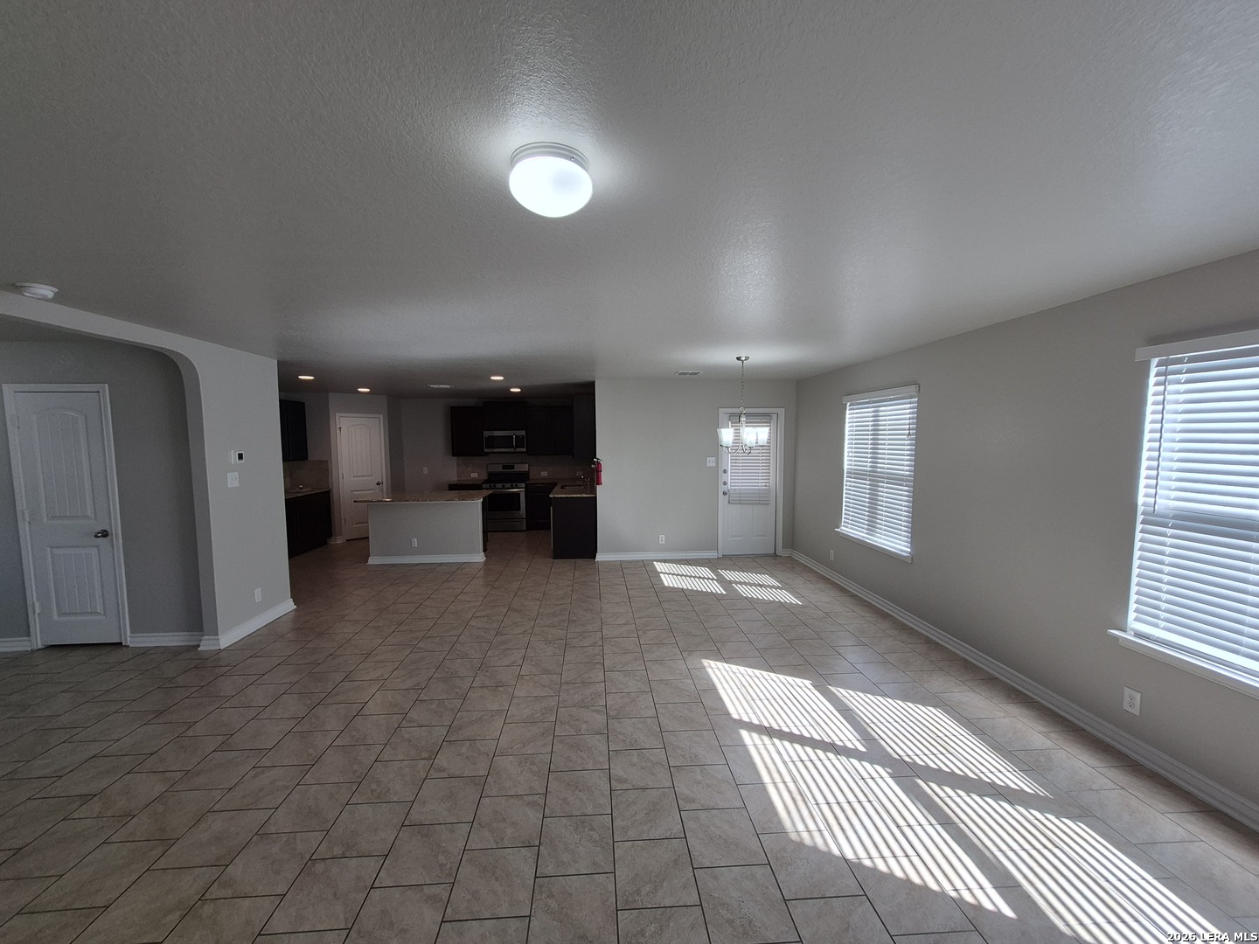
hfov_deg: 106.2
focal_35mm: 13
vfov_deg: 89.9
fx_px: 473
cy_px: 472
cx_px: 630
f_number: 2.2
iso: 50
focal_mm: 1.74
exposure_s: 1/120
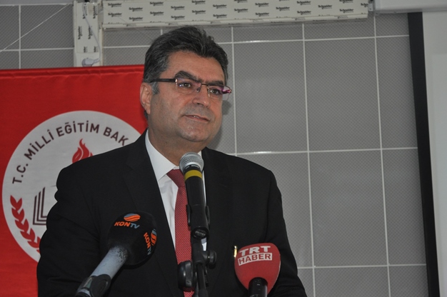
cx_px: 224
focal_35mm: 92
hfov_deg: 22.2
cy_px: 149
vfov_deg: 14.8
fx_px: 1141
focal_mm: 60
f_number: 4.5
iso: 800
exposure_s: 1/60
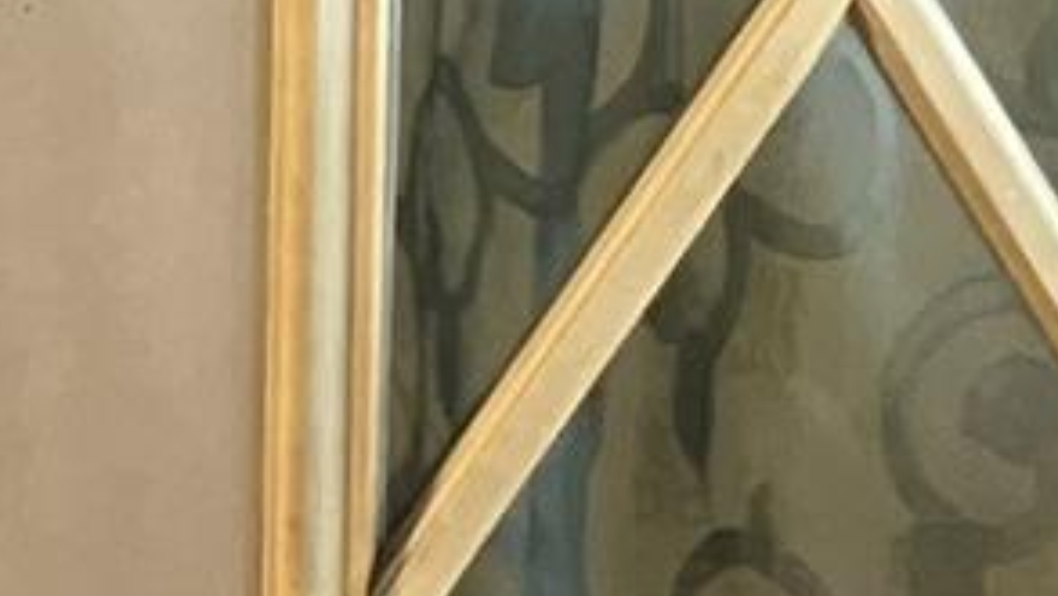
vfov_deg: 5.7
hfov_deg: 9.0
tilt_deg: -5.6
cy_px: -123
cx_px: -1618
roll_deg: +0.5
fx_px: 5977
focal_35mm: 213
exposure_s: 1/30
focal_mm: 3.99
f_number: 1.8
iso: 640
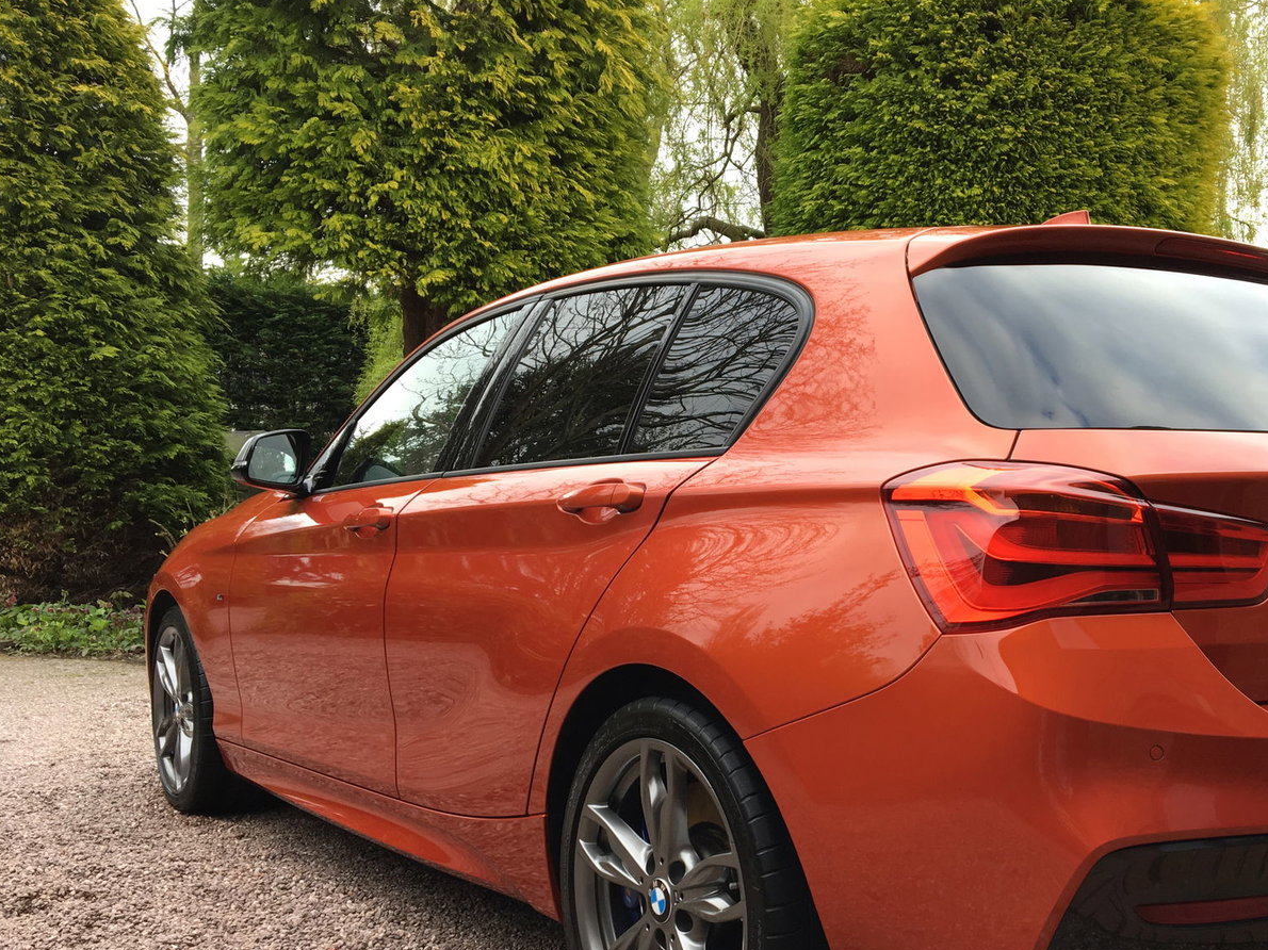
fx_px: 1428
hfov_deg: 47.1
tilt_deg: -4.1
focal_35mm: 39
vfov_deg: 36.5
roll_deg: -1.3
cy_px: 606
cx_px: 844
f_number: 2.2
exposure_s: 1/100
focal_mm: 4.15
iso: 32
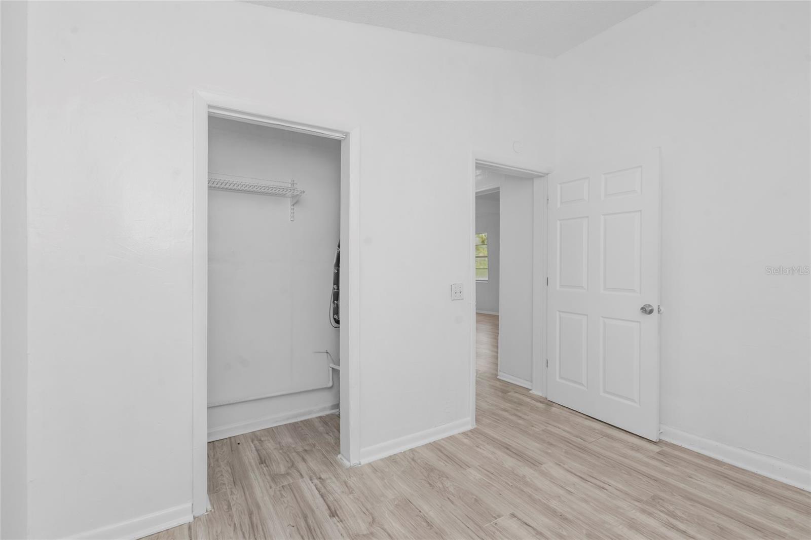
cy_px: 270
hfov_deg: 96.7
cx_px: 406
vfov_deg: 73.7
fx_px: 360
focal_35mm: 16
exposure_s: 1/60
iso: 400
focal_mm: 16
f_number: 8
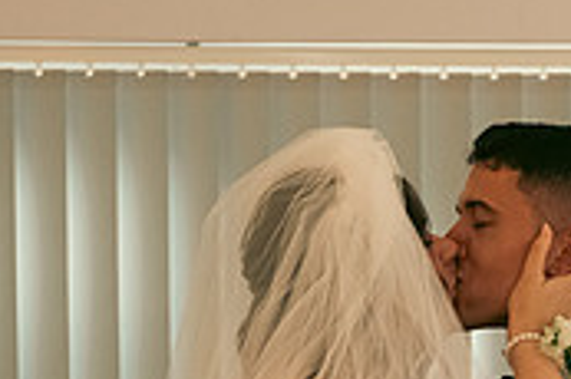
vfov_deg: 6.6
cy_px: 539
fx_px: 3248
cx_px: 630
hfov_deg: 9.9
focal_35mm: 205
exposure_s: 1/160
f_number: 3.5
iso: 1600
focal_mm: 58
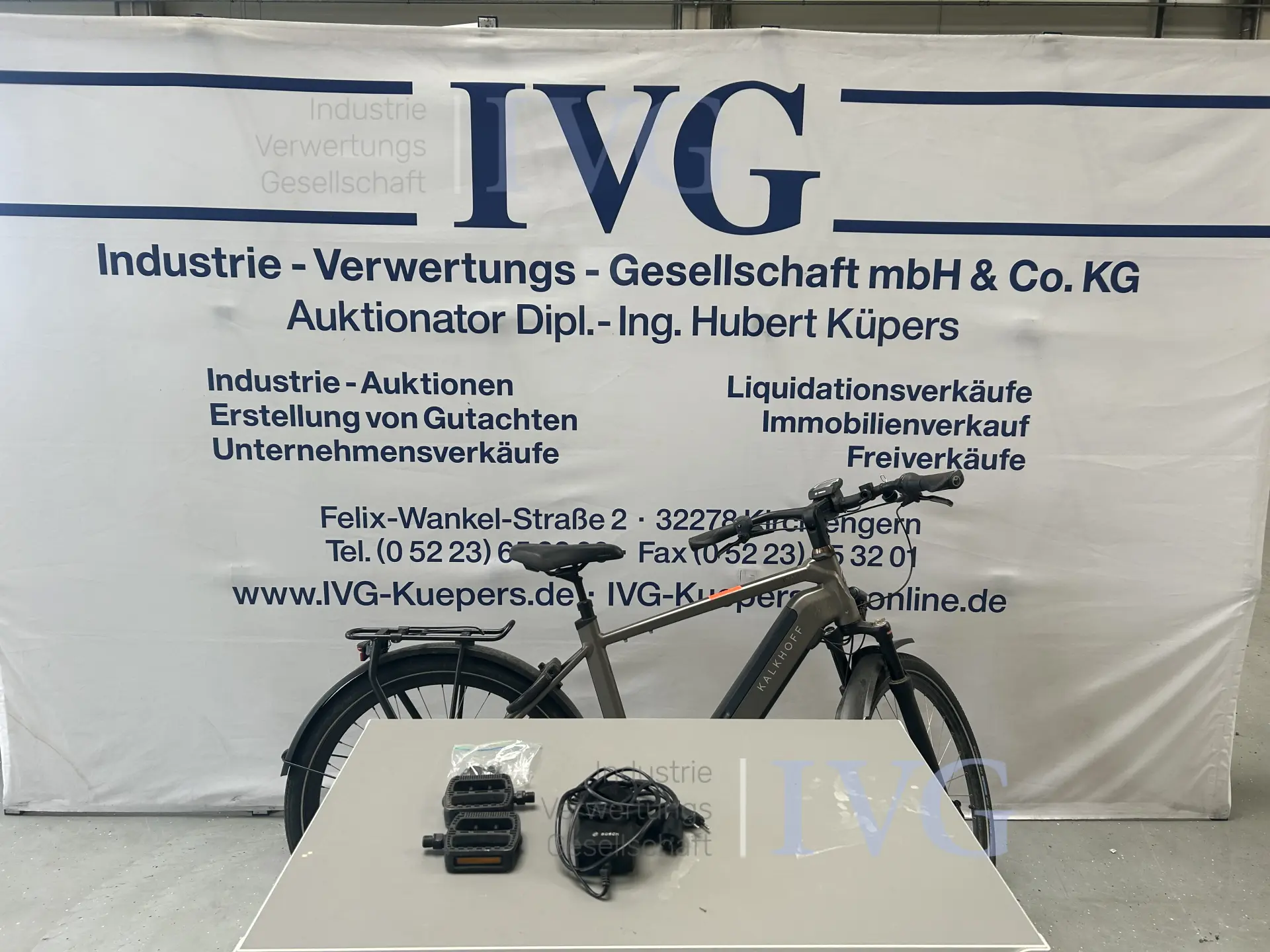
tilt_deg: -11.0
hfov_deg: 67.3
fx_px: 954
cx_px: 635
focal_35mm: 26
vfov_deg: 53.1
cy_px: 476
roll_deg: -1.2
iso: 64
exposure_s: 1/121
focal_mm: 5.7
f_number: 1.5
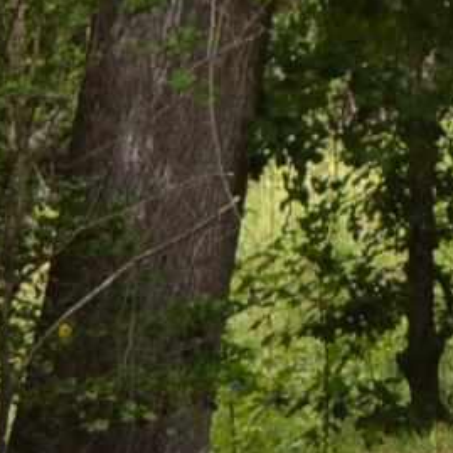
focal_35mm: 328
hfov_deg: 4.9
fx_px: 4853
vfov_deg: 5.1
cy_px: -862
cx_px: 1729
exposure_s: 1/200
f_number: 4
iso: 100
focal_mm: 23
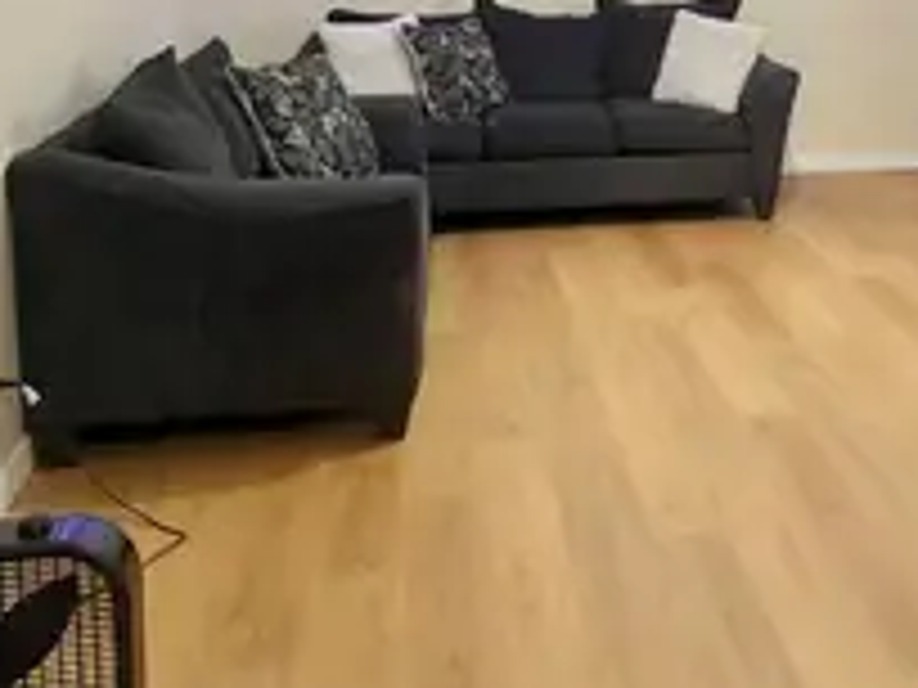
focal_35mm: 47
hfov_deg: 38.7
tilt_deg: -6.7
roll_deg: +0.3
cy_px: 63
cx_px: 752
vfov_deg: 29.5
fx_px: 1246
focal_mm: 6.76
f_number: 1.78
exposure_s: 1/60
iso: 400
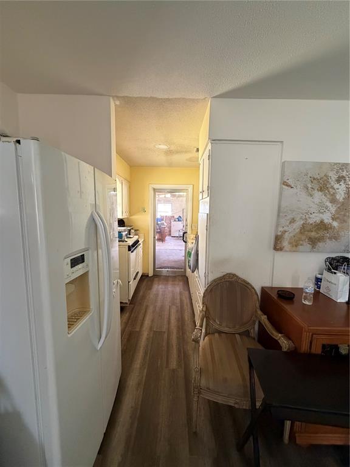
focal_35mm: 14
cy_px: 234
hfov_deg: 85.7
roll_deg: -0.9
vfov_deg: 102.1
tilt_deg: -7.2
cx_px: 175
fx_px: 189
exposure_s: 1/60
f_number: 2.2
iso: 640
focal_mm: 2.22
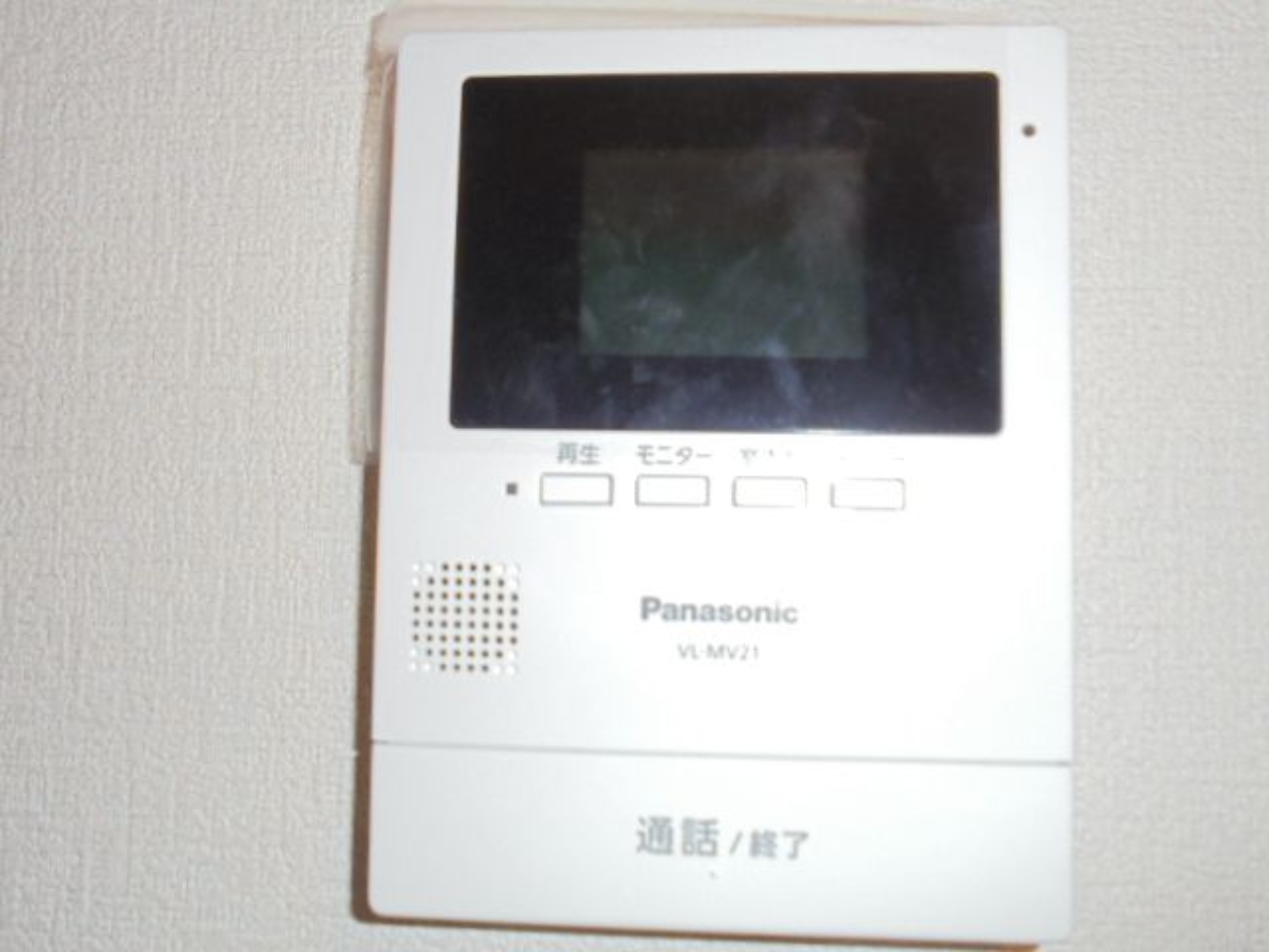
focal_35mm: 29
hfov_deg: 61.7
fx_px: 1063
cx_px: 634
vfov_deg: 48.2
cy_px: 476
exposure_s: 1/40
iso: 100
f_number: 3.7
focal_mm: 5.3
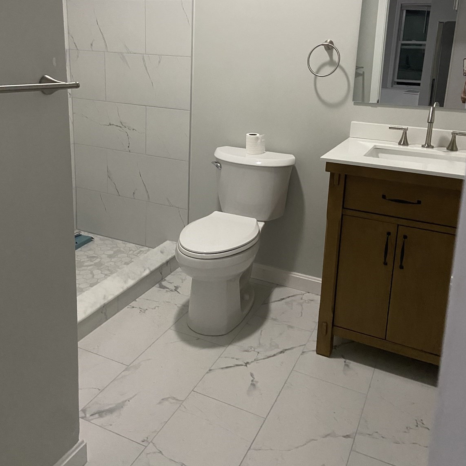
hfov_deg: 52.5
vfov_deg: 51.8
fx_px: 472
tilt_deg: -11.8
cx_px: 235
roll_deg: -2.2
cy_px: 167
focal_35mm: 31
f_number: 1.8
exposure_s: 1/60
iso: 500
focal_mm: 4.25
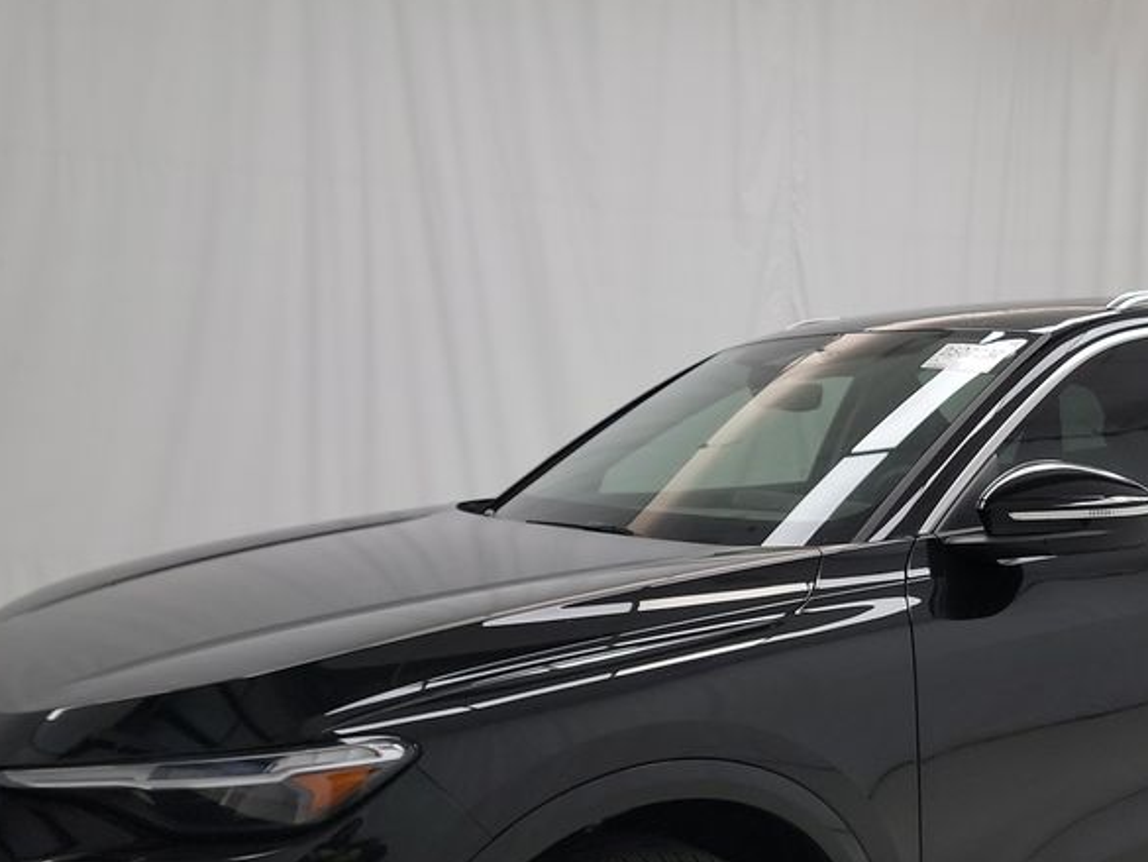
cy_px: 742
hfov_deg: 44.2
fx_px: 1393
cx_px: 761
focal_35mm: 42
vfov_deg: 32.9
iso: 191
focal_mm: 6.7
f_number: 1.8
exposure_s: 1/59
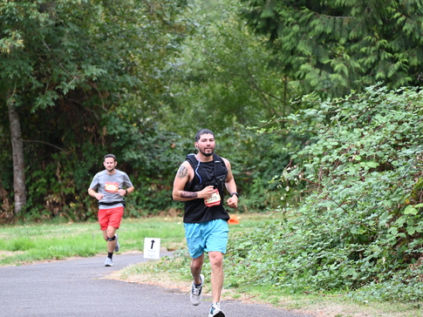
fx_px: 2665
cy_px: 158
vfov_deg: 6.8
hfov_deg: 9.1
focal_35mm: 218
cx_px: 203
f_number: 6.3
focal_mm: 200
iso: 800
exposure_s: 1/250
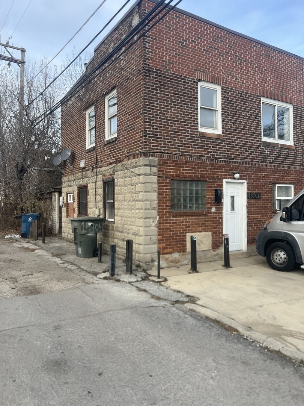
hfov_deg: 53.1
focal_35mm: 26
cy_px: 203
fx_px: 304
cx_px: 152
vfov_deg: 67.3
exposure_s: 1/646
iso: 50
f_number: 1.5
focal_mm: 5.7
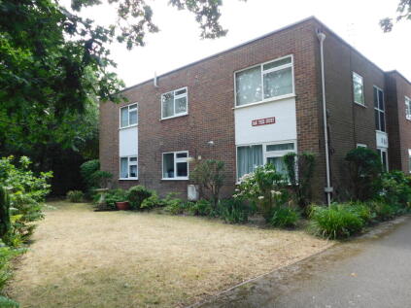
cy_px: 154
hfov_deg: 69.4
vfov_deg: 54.9
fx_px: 297
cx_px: 206
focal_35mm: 25
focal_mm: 4.5
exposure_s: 1/250
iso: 125
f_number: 3.1
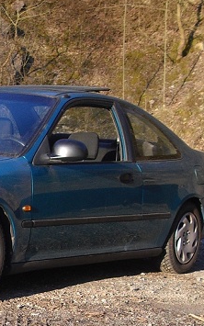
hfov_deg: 12.5
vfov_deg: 19.9
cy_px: 304
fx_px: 907
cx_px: -41
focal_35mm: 102
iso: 100
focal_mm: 6.2
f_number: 2.8
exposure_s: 1/250
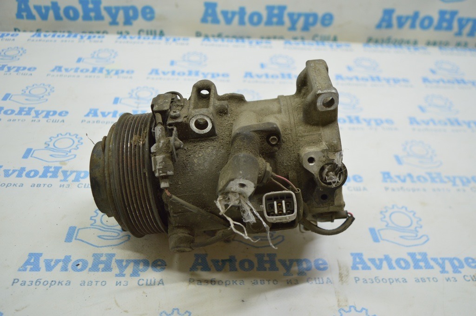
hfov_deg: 57.3
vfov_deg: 39.9
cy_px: 158
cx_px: 238
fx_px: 436
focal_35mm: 33
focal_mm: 22
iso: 400
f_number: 3.8
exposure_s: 1/60
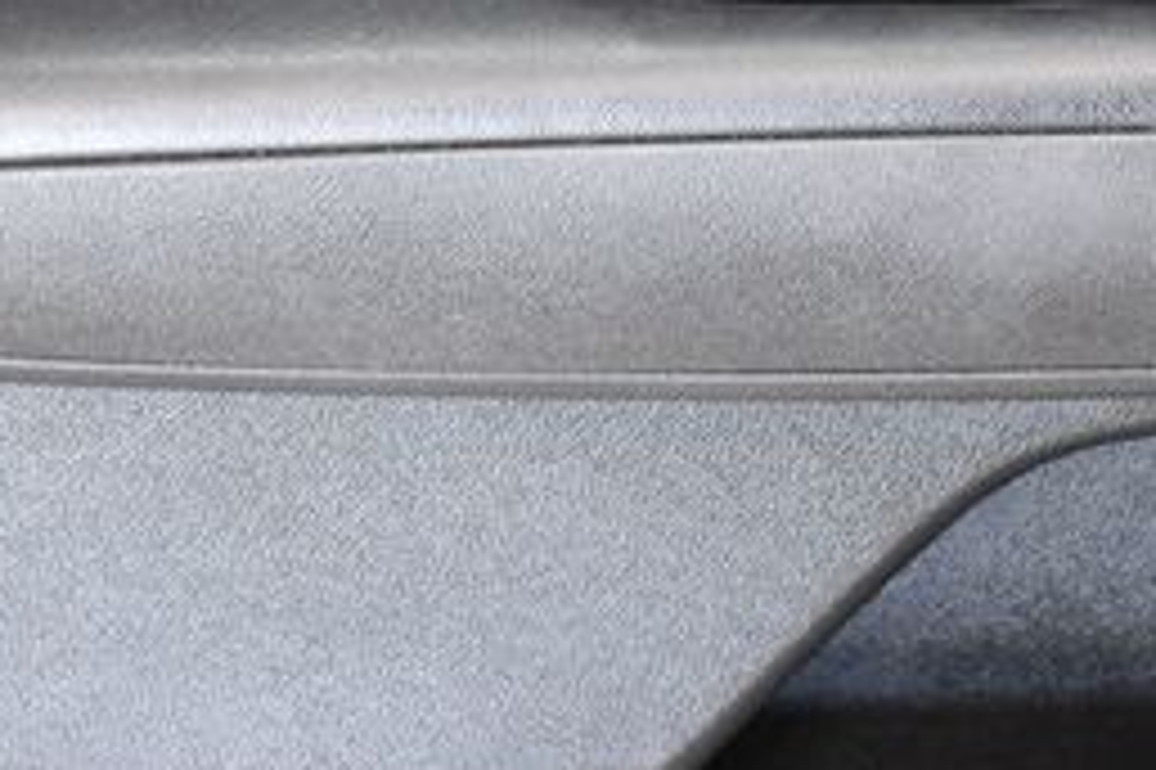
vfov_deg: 7.3
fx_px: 6001
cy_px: -167
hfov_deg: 10.9
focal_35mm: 187
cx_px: 1098
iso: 2500
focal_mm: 50
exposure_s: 1/80
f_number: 7.1
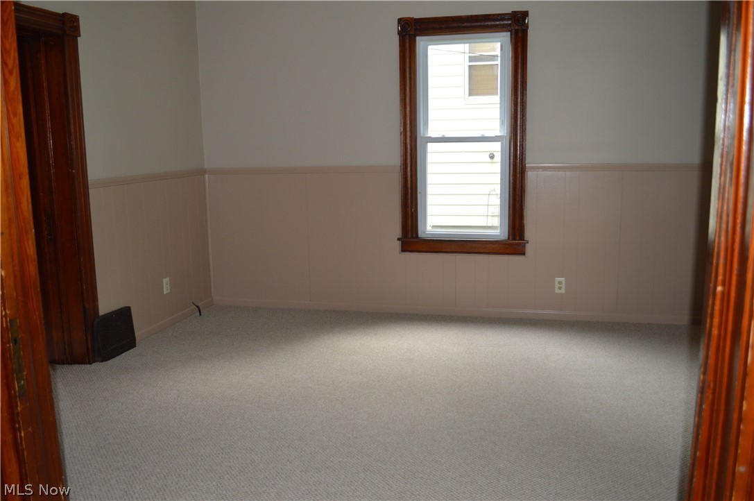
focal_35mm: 30
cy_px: 250
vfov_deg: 43.5
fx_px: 628
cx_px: 377
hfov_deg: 62.0
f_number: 3.8
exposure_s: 1/60
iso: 400
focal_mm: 20
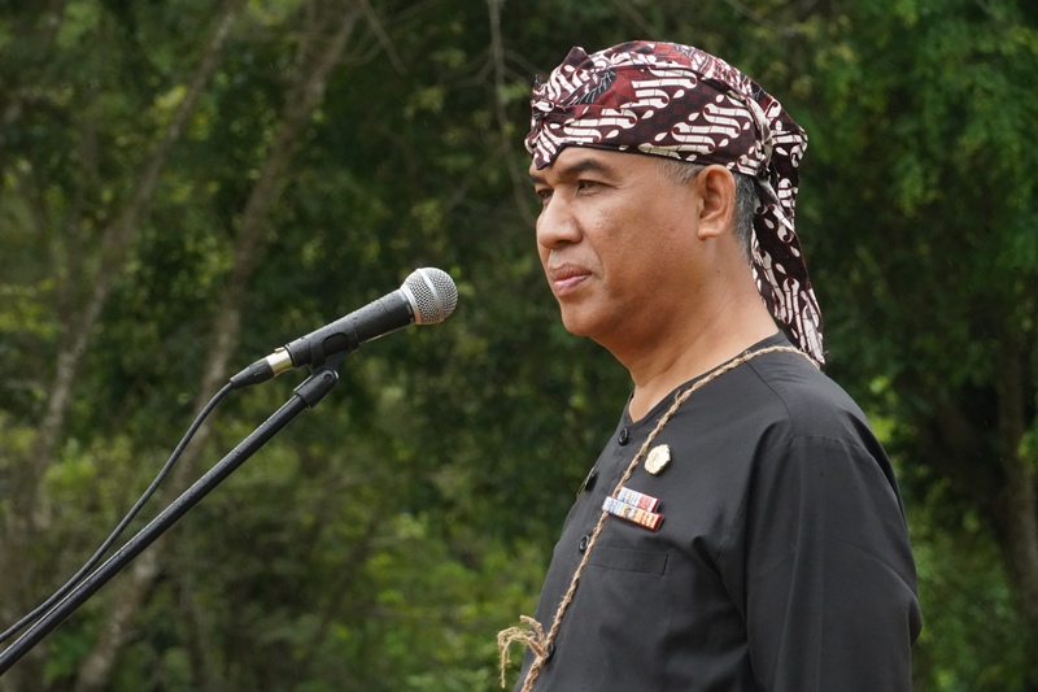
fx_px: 6918
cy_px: 346
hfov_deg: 8.6
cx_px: 519
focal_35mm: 240
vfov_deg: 5.7
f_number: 20
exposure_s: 1/500
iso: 8000
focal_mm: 240
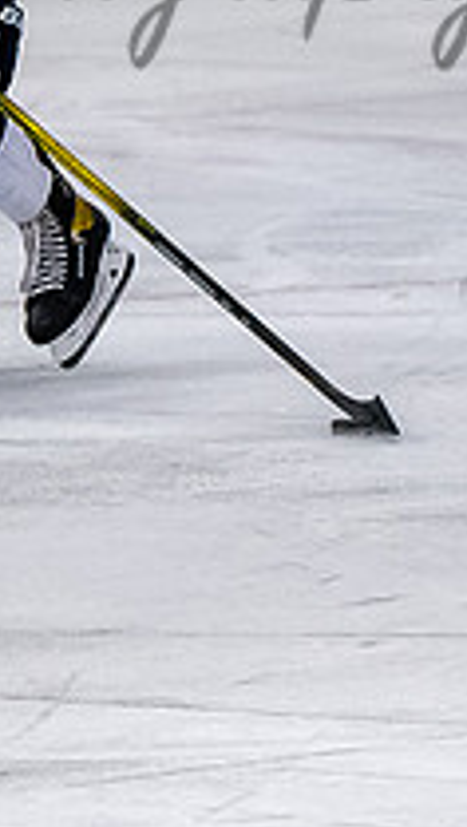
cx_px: -107
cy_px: 164
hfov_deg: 1.5
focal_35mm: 826
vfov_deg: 2.6
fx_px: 18133
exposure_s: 1/800
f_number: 3.5
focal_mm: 116
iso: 1600
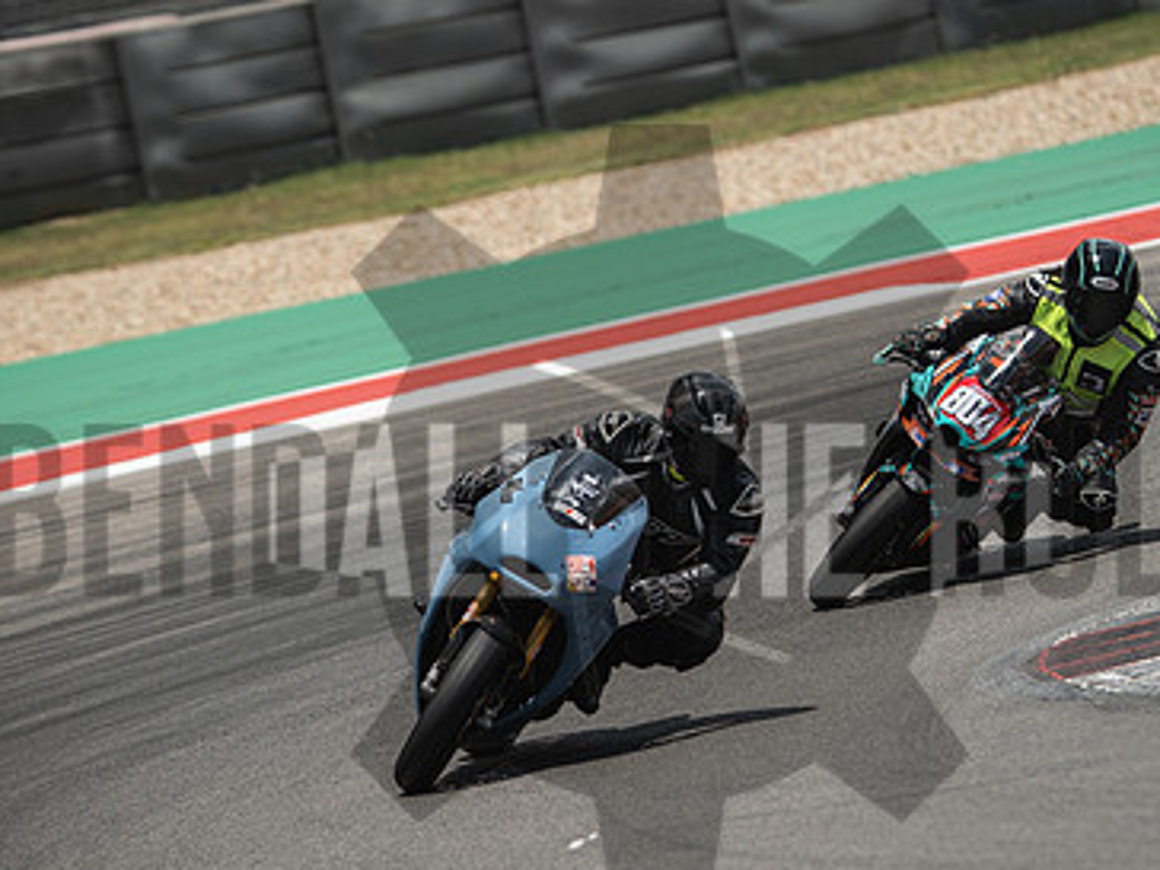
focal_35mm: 460
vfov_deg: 3.2
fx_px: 15415
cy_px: 515
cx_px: 660
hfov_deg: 4.3
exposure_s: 1/2000
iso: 125
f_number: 2.8
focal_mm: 200
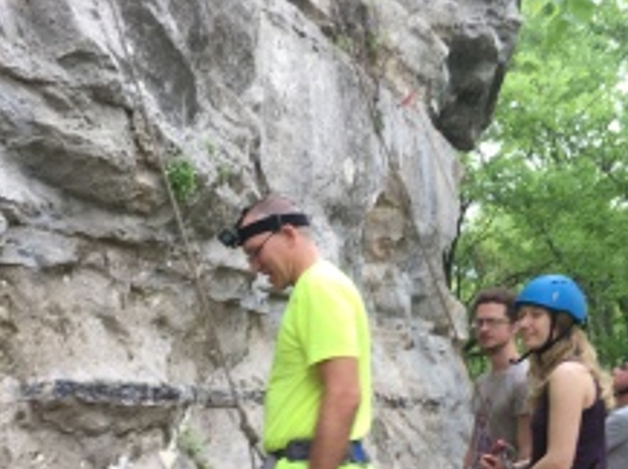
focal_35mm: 49
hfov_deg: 38.9
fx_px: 887
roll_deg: +1.5
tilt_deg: +1.3
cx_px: 284
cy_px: 388
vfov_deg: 28.8
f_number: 2.2
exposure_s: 1/60
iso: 32
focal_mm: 4.15
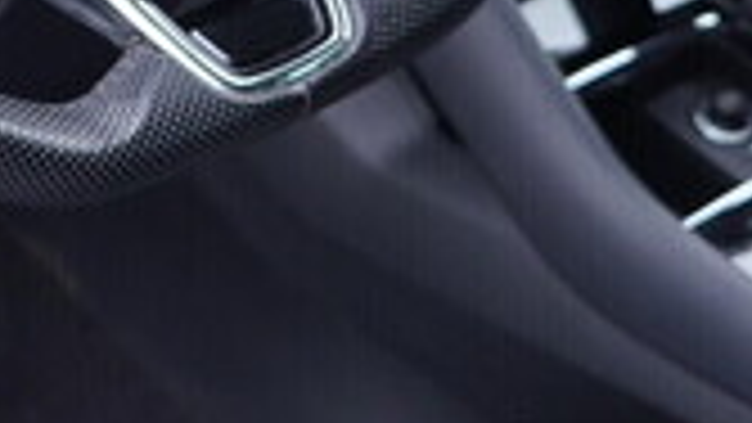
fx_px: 2473
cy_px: -290
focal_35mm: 124
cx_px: 50
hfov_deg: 17.0
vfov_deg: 9.4
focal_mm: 24
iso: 320
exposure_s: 1/40
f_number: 2.8
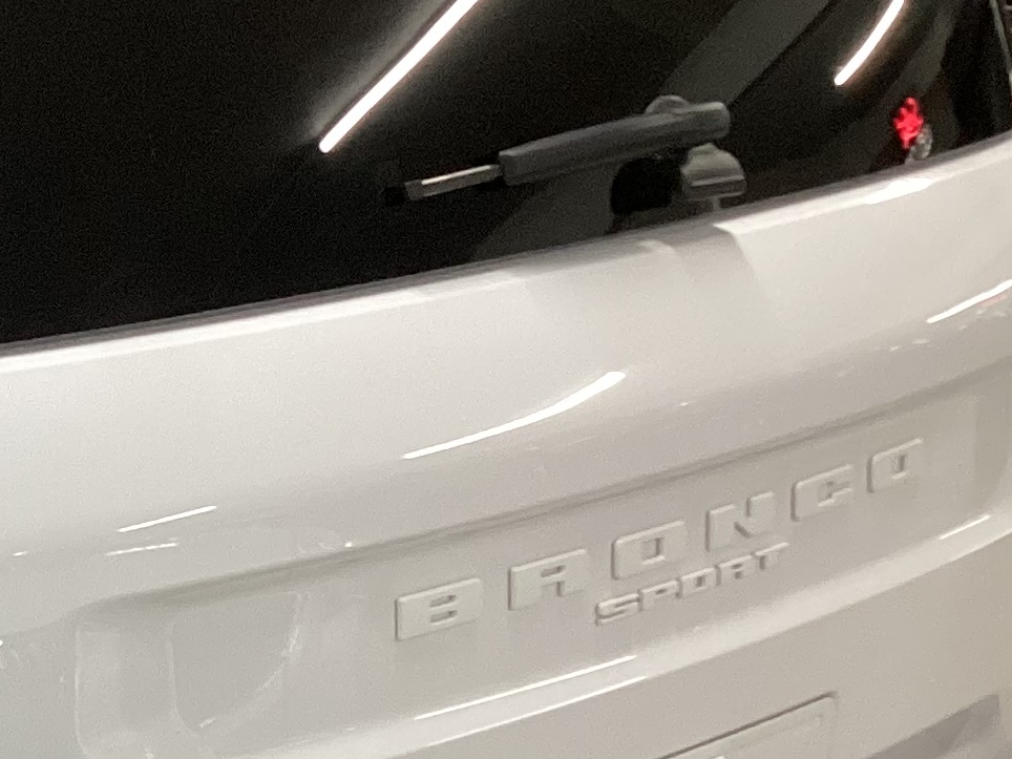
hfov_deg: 17.4
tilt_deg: -18.6
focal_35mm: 105
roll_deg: +0.9
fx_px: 3070
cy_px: 586
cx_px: -371
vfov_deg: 14.0
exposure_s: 1/50
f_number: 2.4
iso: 200
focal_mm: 3.3
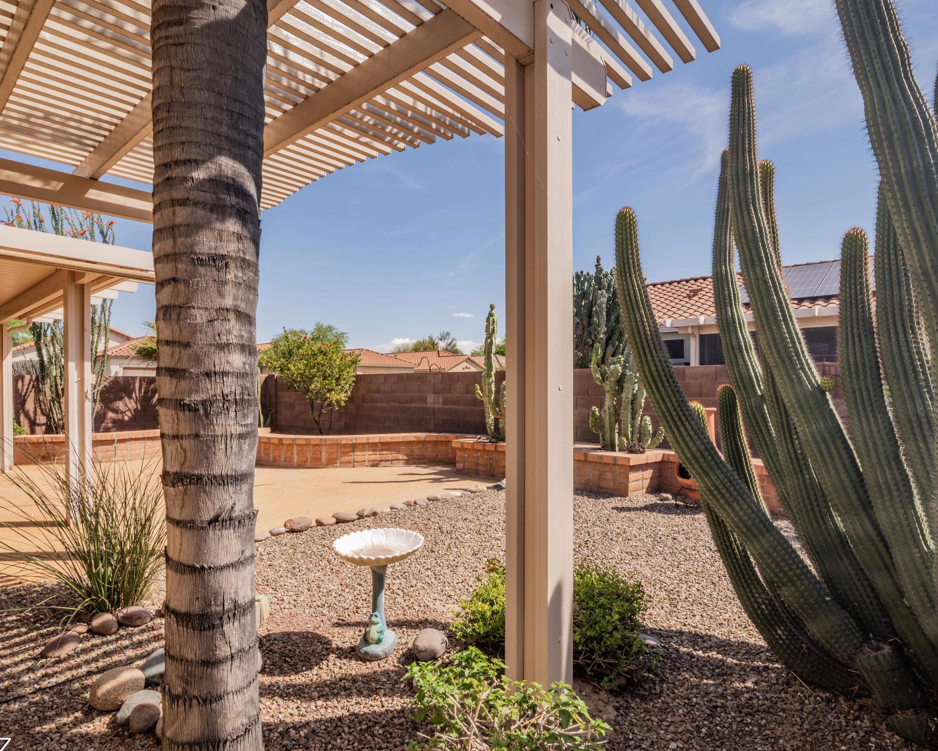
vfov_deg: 70.8
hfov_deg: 83.2
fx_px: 528
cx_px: 446
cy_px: 387
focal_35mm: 19
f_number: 22
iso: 320
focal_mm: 16
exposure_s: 1/60
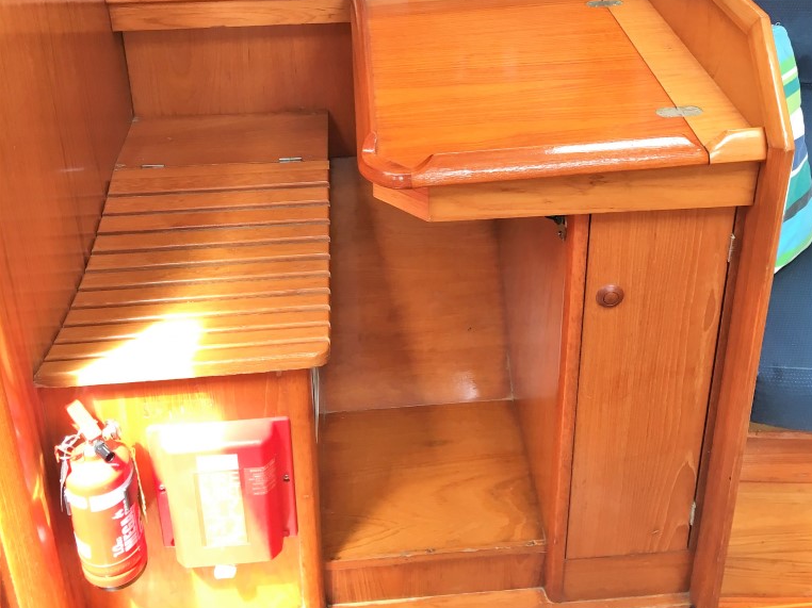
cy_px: 121
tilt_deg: -25.2
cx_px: 408
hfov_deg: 47.9
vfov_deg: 35.6
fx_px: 915
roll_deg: -0.3
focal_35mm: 39
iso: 32
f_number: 2.2
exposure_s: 1/33
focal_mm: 4.15
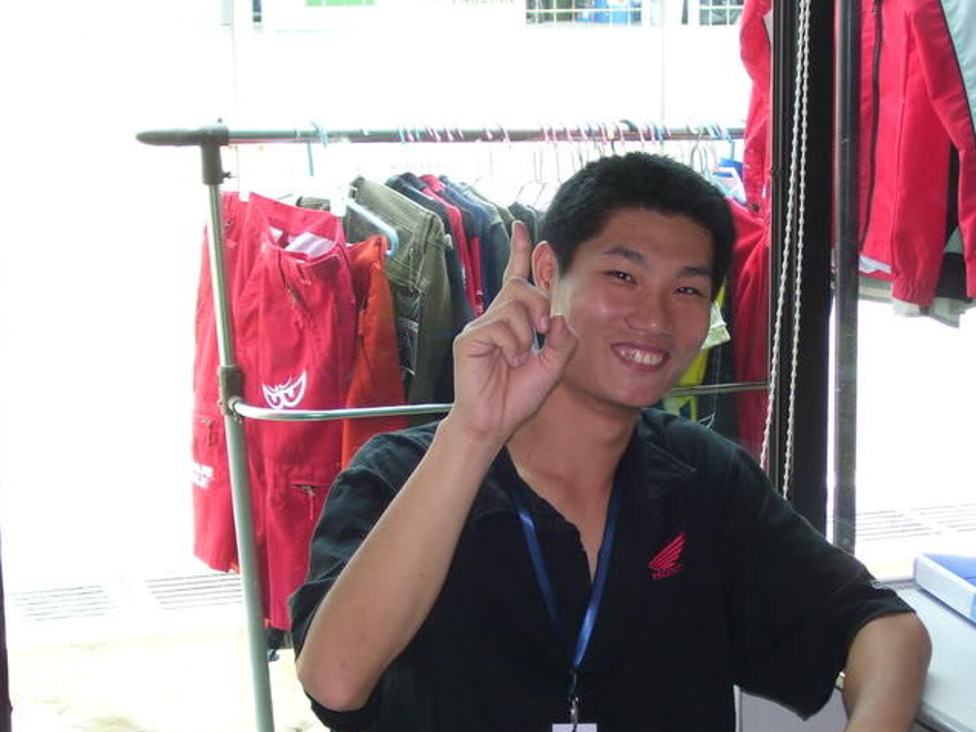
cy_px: 453
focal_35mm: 88
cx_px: 598
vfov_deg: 16.8
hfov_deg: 22.2
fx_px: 2481
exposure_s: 1/90
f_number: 4
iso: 125
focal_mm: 11.6
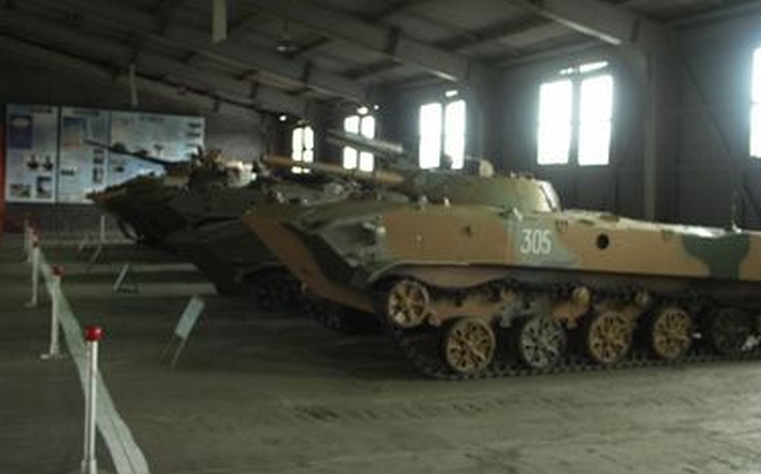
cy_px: 228
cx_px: 356
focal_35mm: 42
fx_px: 870
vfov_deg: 30.5
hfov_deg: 47.2
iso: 100
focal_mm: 9.6
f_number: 2.8
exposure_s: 1/8
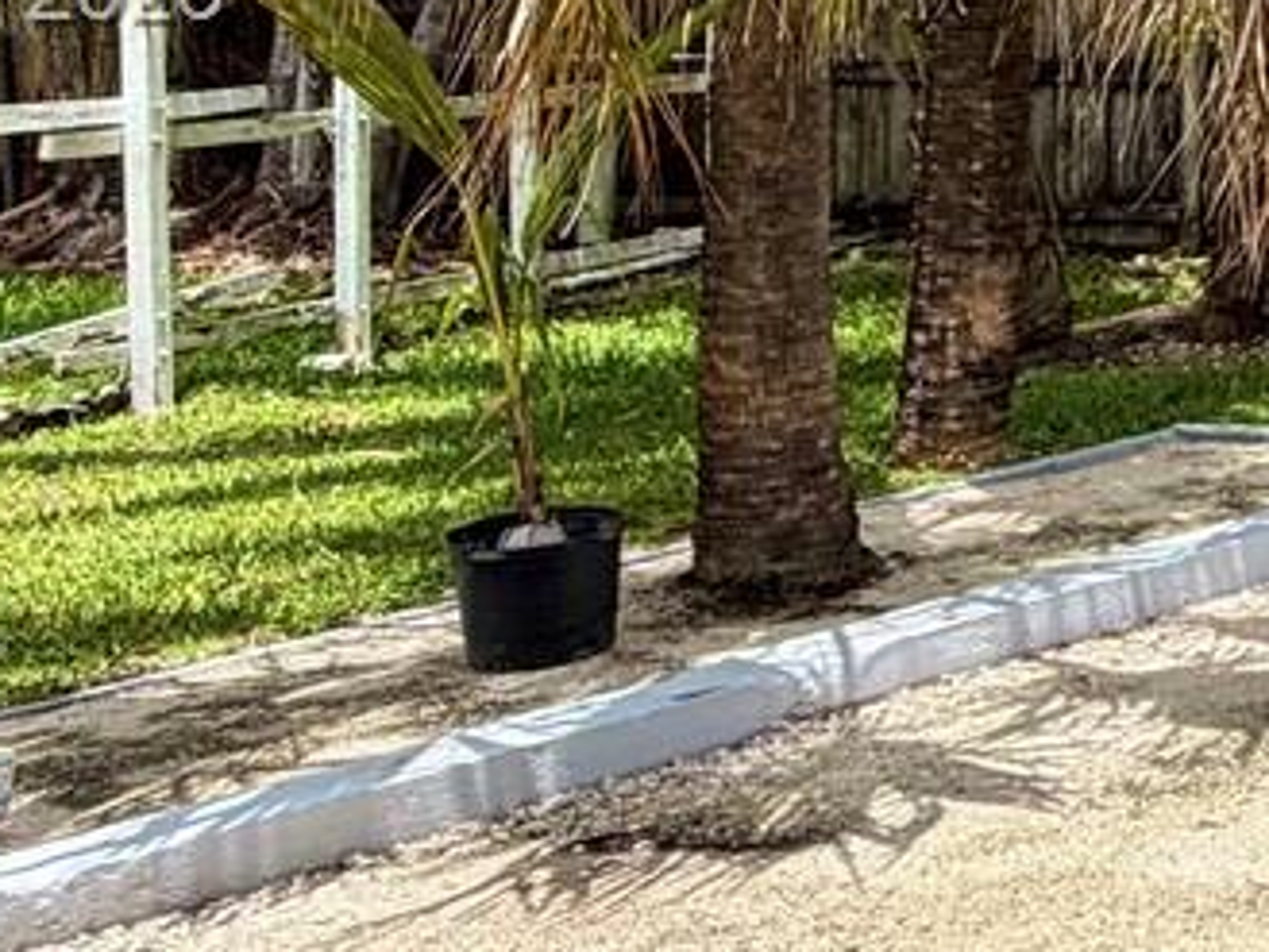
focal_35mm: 68
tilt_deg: -1.1
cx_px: 2110
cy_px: -4
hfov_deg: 21.6
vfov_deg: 20.9
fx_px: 2494
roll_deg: +0.4
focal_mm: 2.22
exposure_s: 1/970
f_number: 2.2
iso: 20
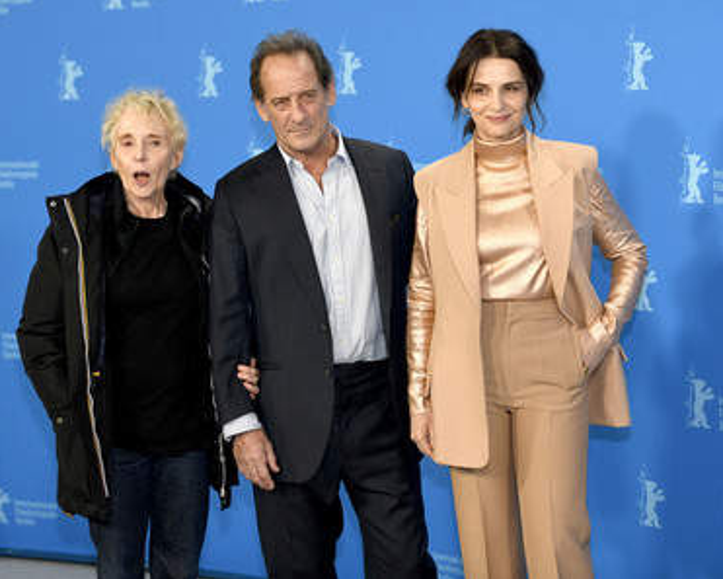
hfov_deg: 19.8
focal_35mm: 97
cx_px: 342
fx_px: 2076
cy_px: 289
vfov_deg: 15.9
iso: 800
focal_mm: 85
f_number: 2.8
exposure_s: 1/400
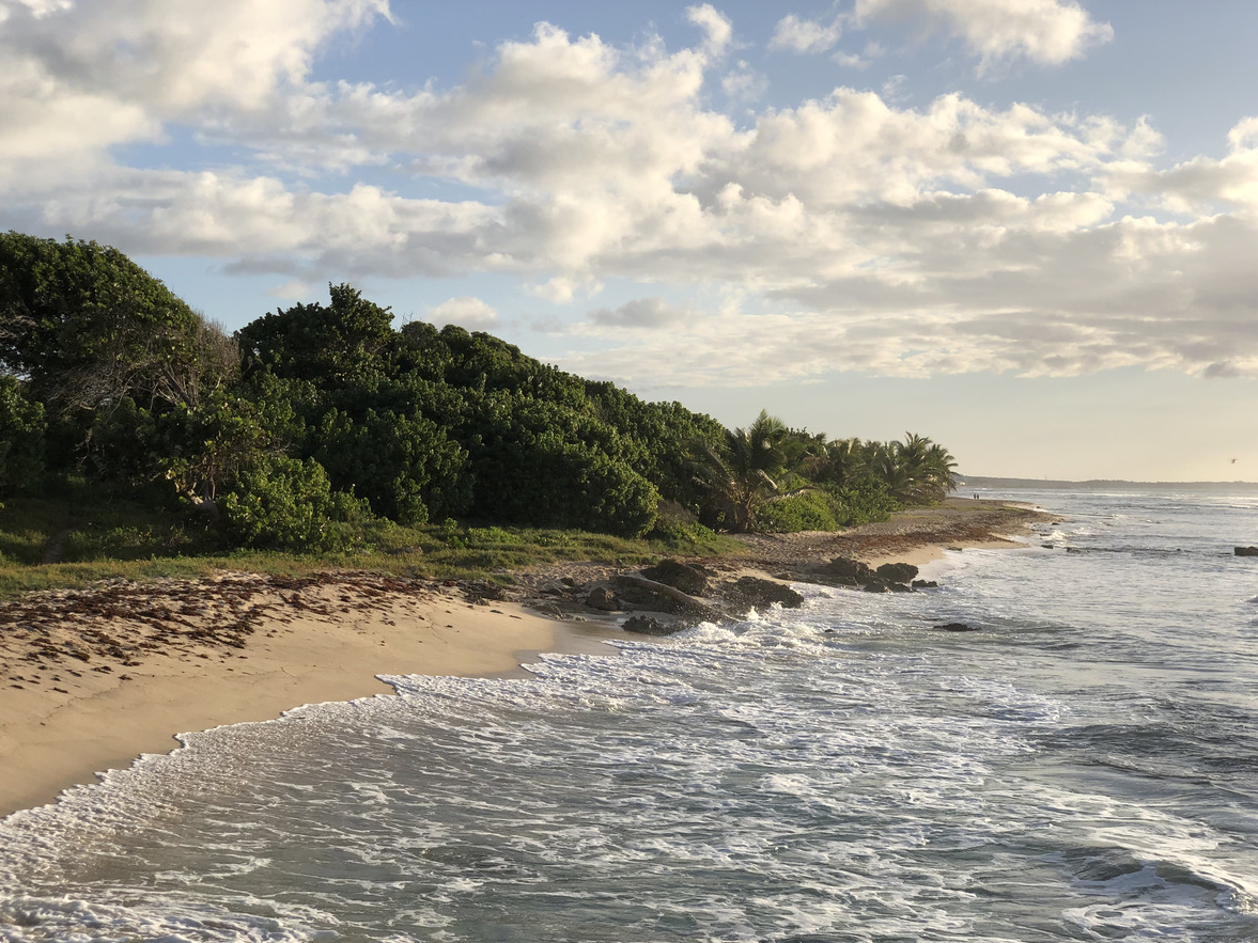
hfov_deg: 36.2
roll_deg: +0.0
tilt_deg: +0.1
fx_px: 1926
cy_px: 477
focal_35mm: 53
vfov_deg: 27.5
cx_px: 628
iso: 16
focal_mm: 6
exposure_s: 1/1453
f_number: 2.4
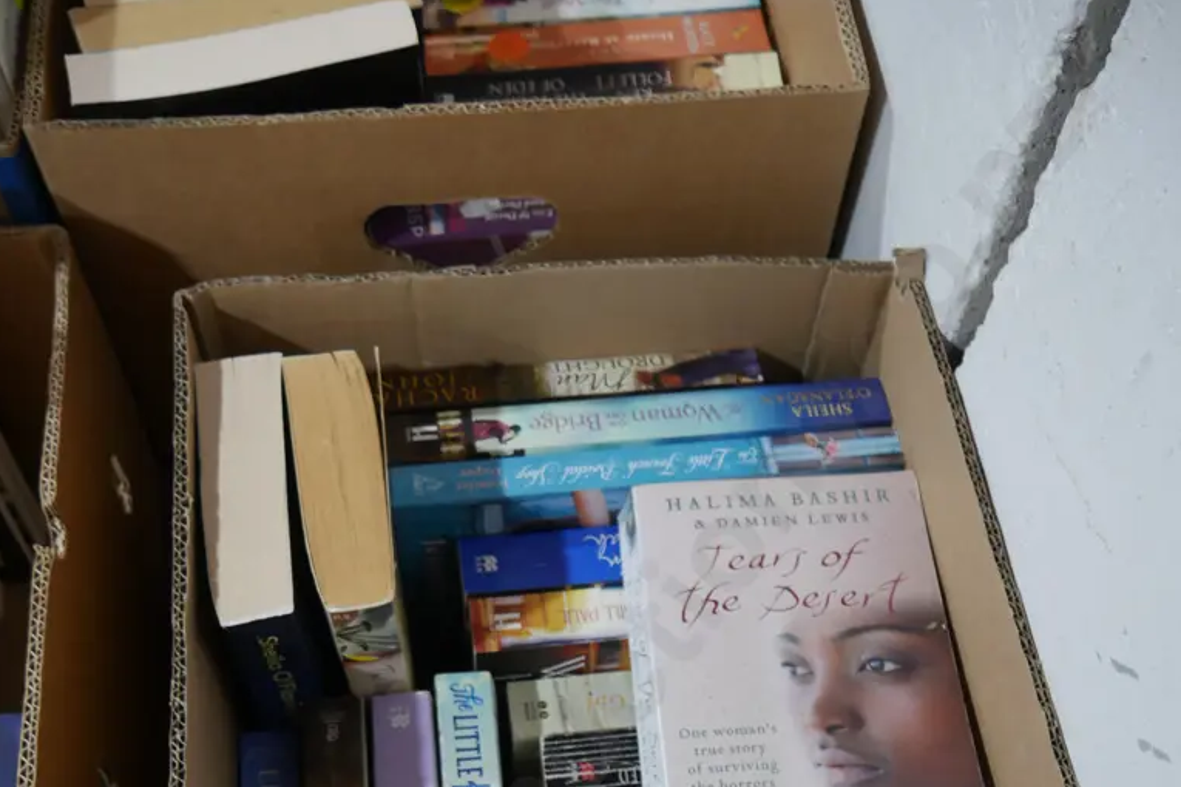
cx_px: 589
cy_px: 738
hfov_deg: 49.6
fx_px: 1279
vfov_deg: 32.2
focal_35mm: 39
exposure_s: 1/60
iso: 1000
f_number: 3.5
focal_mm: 14
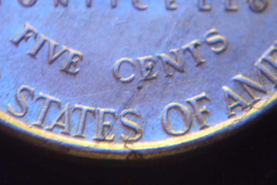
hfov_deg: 18.6
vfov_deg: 12.5
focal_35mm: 110
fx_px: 847
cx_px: 138
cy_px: 89
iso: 140
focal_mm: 17.4
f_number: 4.9
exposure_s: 1/4
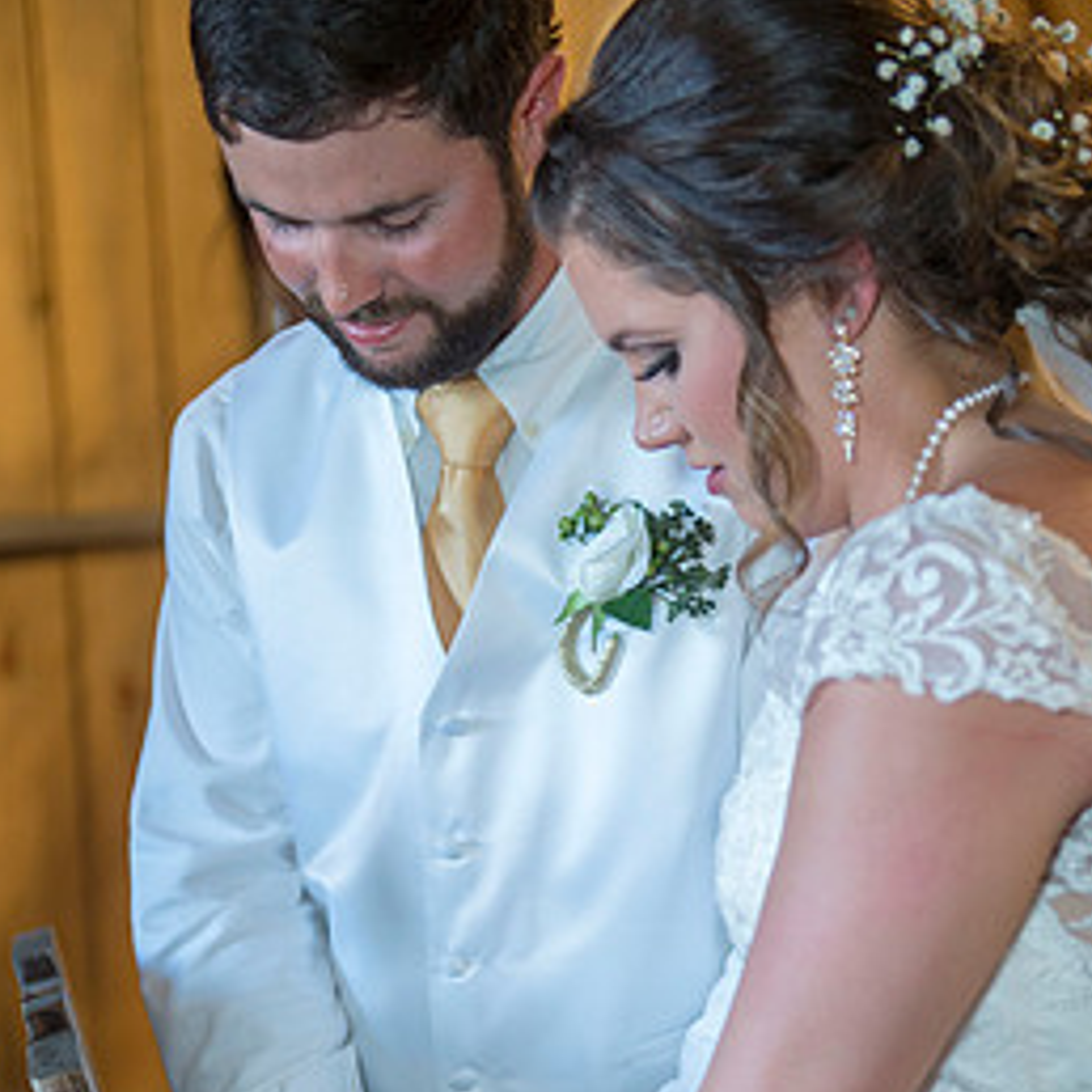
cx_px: 540
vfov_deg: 20.6
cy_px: 914
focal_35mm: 83
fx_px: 2962
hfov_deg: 20.9
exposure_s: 1/160
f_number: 2.8
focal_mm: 56
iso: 1600
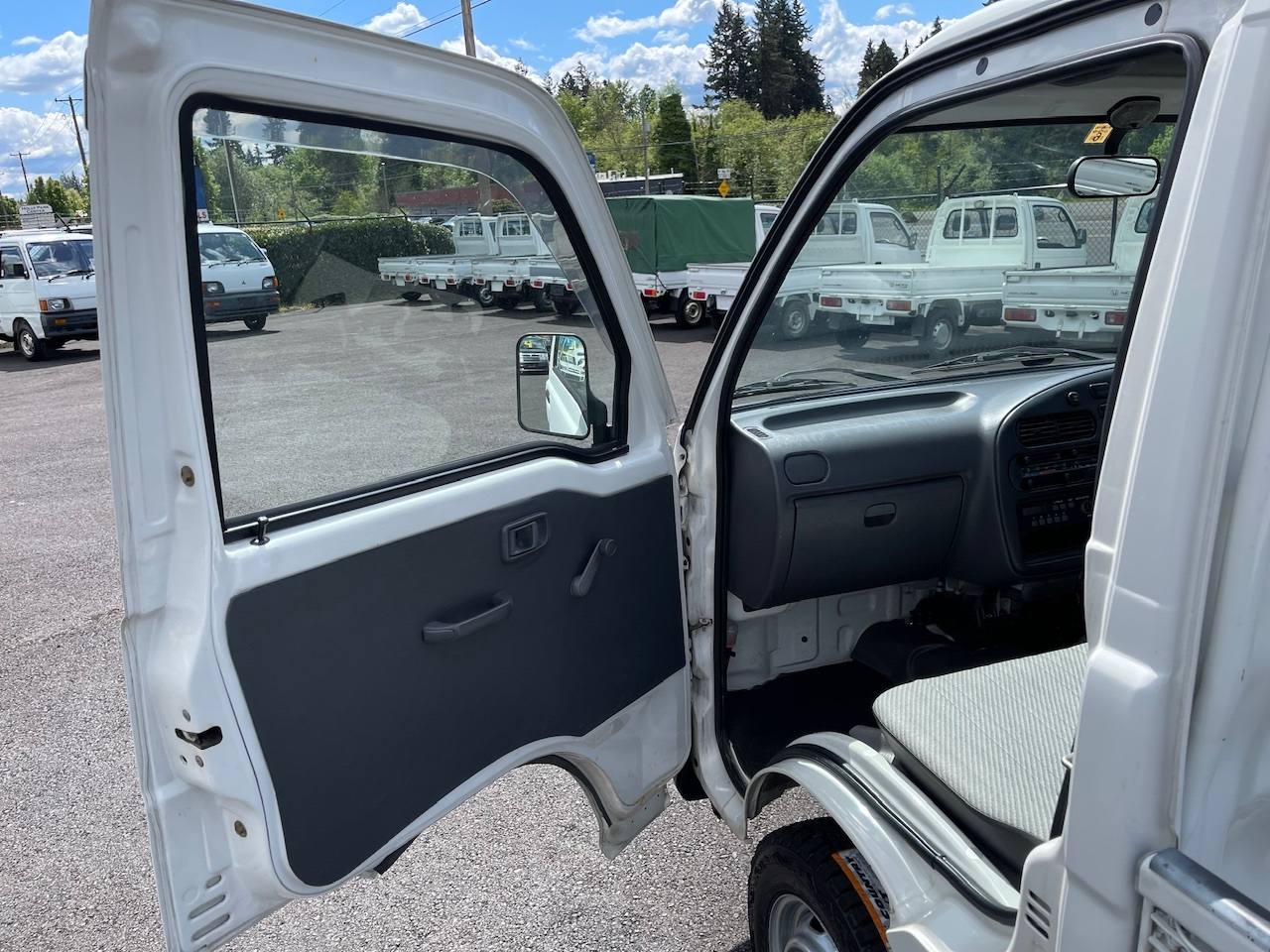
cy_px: 476
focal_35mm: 25
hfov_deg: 69.4
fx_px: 917
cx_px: 635
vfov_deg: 54.9
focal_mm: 5.1
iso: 32
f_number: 1.6
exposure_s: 1/1667
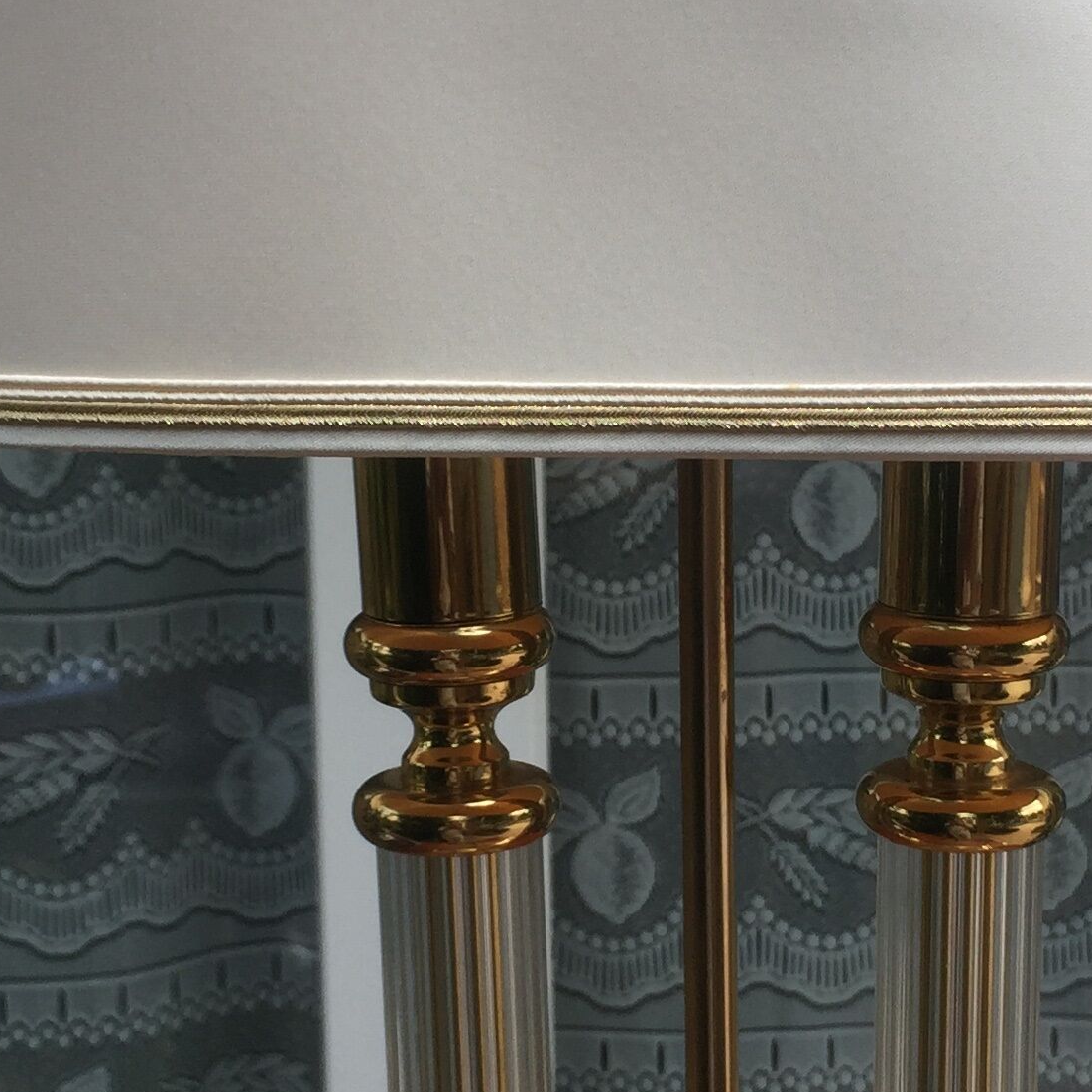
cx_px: 676
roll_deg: -0.1
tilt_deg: -8.5
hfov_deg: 22.7
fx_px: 2712
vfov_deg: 22.8
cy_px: 567
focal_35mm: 76
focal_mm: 4.15
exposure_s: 1/920
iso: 32
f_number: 2.2
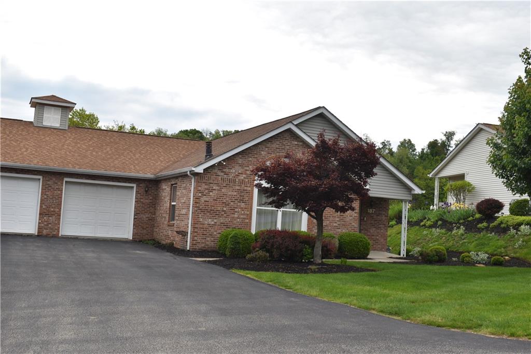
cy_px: 177
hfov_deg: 47.9
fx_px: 597
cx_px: 266
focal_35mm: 40
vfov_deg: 33.0
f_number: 9
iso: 100
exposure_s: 1/200
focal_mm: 27
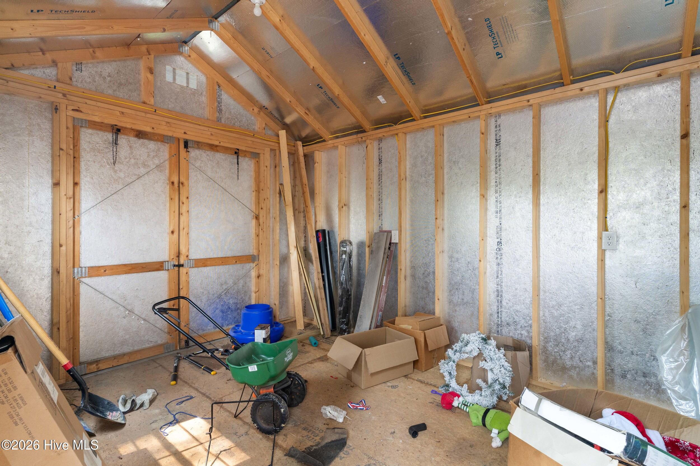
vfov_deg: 70.4
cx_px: 350
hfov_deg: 93.3
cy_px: 233
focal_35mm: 17
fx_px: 331
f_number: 8
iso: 640
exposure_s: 1/5
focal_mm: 17
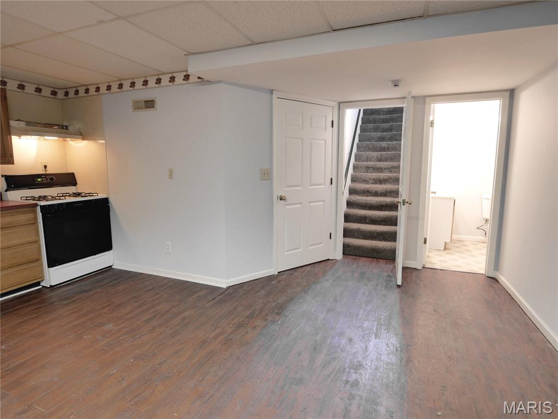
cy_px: 210
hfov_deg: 87.7
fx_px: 290
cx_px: 279
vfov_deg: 71.6
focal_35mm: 18
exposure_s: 1/4
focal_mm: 9
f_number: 4.1
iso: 800
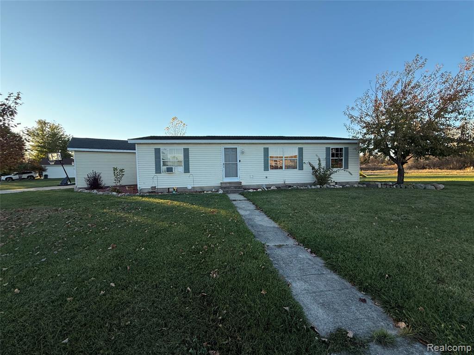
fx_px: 192
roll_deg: +0.2
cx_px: 237
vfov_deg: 85.7
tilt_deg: -3.2
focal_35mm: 14
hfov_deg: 102.1
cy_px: 178
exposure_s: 1/486
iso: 50
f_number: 2.2
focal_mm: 2.22
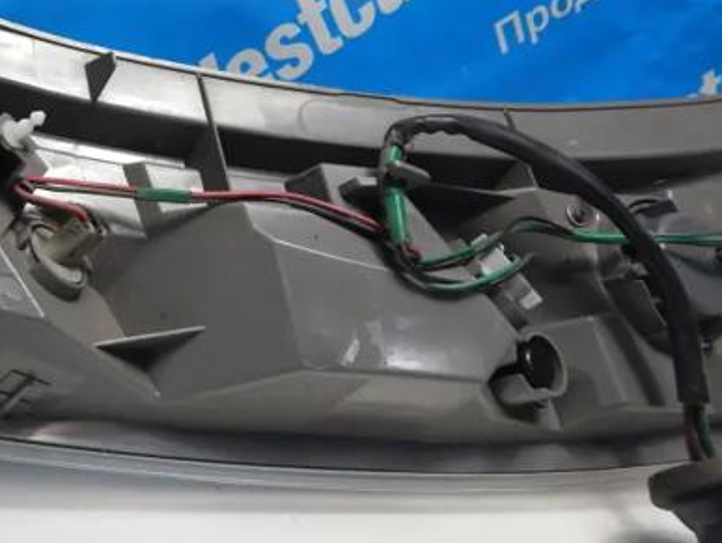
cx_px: 146
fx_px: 793
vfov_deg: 37.0
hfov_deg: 46.4
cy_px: 146
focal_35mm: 38
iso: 400
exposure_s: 1/80
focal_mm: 4
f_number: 3
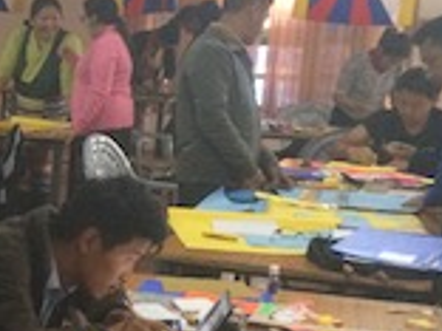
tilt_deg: -10.1
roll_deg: -1.3
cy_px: 231
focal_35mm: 102
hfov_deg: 17.9
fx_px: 1302
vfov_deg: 14.5
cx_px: -153
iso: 250
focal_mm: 4.15
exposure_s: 1/20
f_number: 2.2
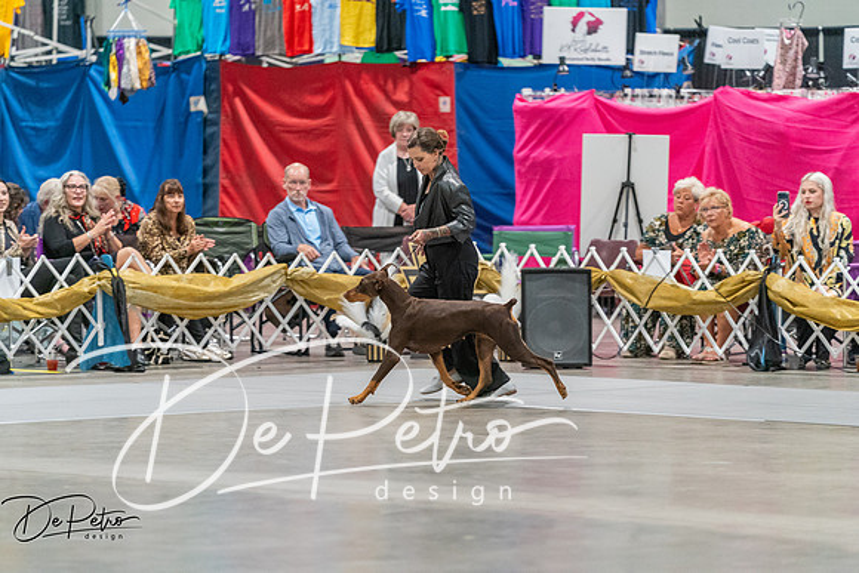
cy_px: 286
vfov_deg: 6.9
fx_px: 4773
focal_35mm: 200
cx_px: 430
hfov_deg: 10.3
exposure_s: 1/250
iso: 6400
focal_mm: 200
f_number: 2.8
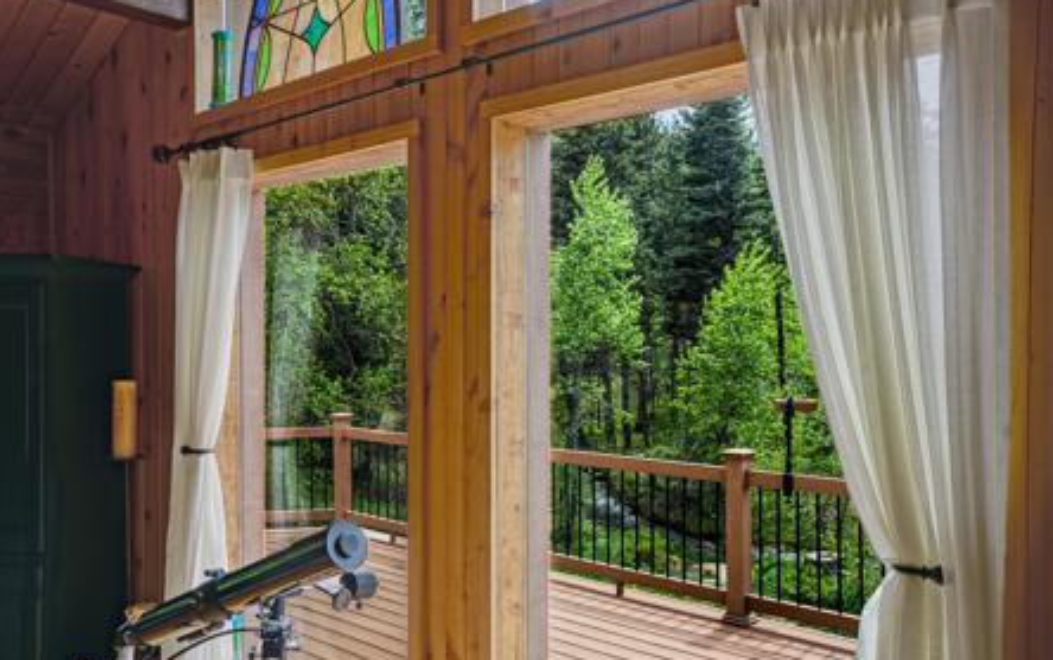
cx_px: 524
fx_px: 919
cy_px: 344
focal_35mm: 32
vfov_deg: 39.5
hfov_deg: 59.6
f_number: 8
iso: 400
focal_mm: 31
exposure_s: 1/250
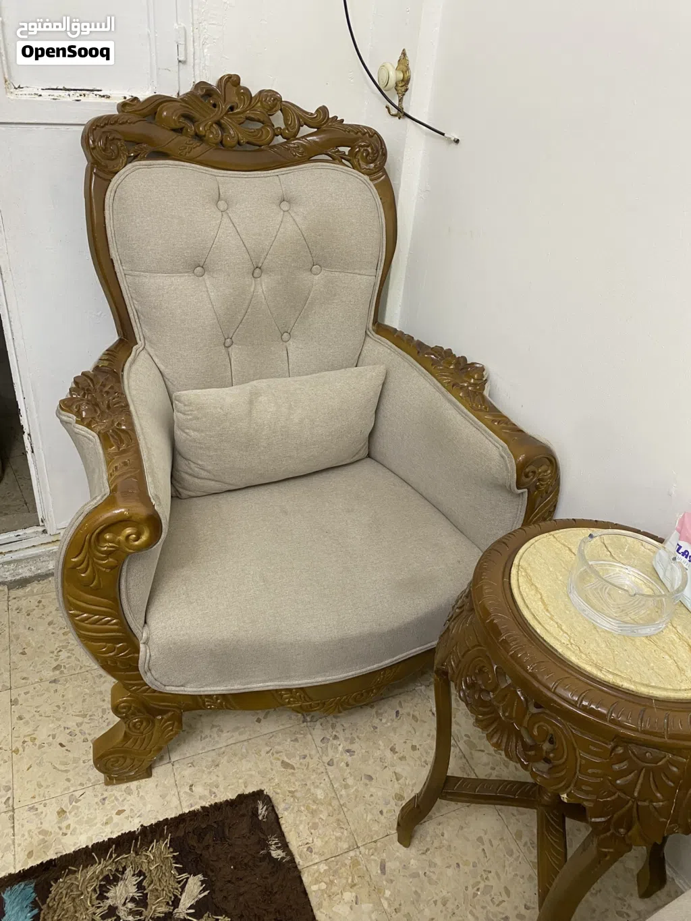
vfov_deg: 67.3
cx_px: 346
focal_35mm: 26
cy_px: 460
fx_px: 692
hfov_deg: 53.1
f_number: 1.8
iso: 100
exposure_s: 1/50
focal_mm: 4.25
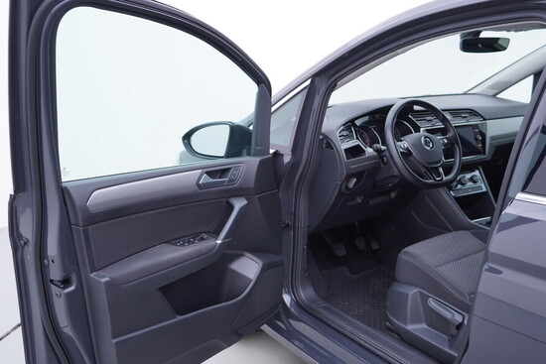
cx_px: 273
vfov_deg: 36.9
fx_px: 546
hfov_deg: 53.1
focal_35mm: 36
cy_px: 182
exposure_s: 1/50
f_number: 3.2
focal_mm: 24
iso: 125
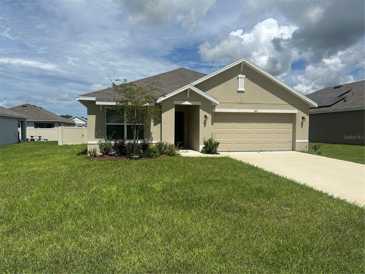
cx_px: 182
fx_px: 253
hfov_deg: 71.6
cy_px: 137
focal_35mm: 24
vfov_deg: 56.8
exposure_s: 1/8929
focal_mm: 6.86
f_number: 1.78
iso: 80
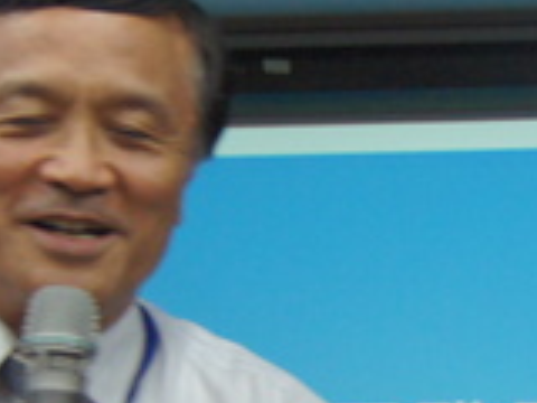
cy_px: 400
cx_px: 604
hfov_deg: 8.9
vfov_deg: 6.7
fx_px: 3430
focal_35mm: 221
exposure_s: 1/60
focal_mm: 35
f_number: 4.5
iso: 640
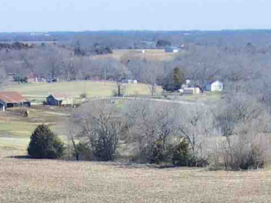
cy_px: 615
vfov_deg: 8.3
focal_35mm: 151
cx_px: 65
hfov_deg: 13.0
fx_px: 1182
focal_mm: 4.5
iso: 100
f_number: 2.8
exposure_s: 1/400
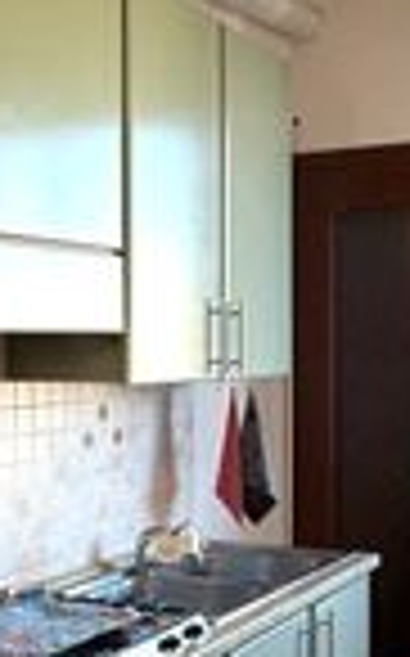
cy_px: 360
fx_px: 1093
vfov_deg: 33.5
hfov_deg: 21.1
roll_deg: +0.2
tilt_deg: -0.6
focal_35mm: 61
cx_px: 293
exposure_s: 1/100
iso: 80
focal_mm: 2.22
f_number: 2.2
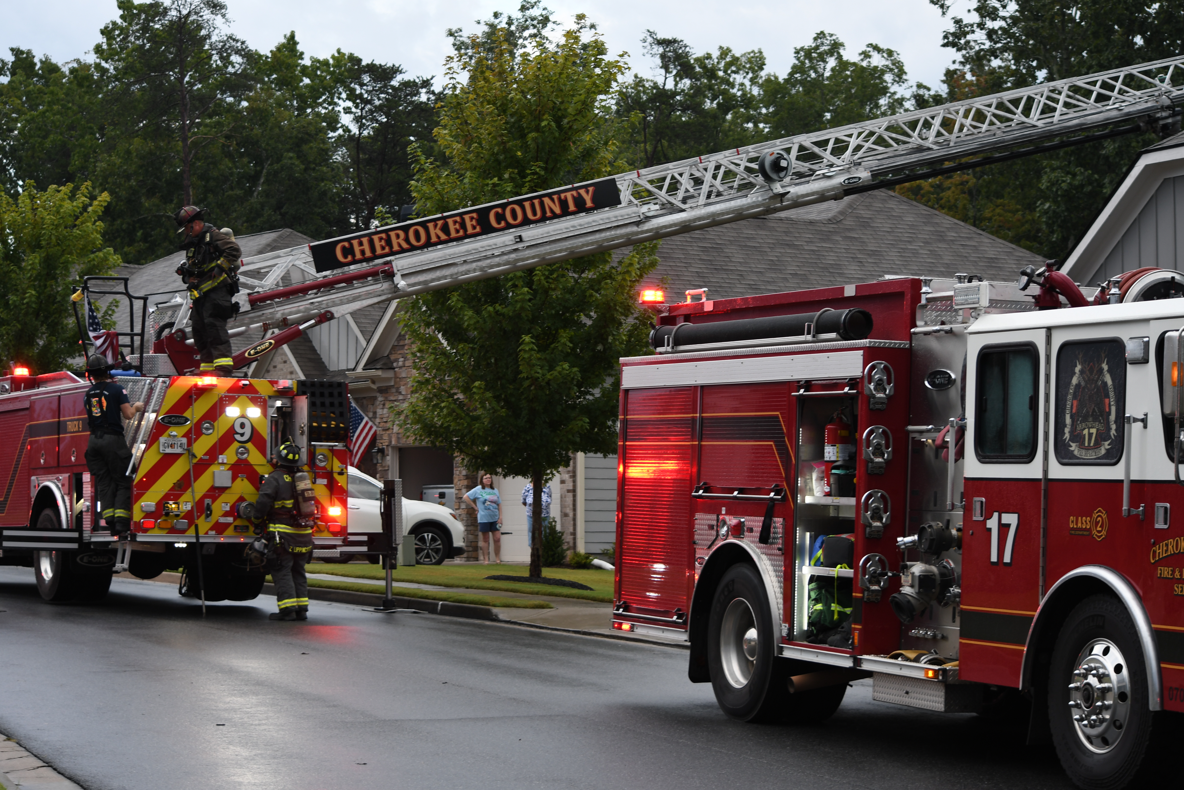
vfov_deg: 16.7
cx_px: 592
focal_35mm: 82
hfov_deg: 24.8
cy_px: 395
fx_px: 2697
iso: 200
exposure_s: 1/100
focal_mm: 55
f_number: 5
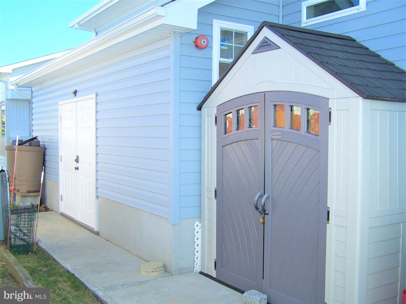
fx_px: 446
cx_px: 203
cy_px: 152
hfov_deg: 49.0
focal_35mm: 38
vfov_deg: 37.7
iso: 80
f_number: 2.8
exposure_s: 1/500
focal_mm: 6.3
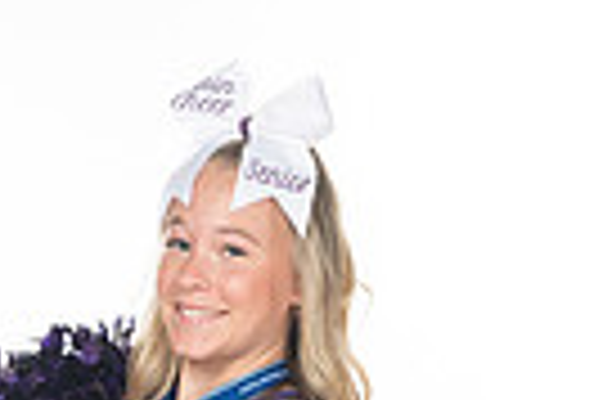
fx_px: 3095
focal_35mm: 185
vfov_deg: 7.0
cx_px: 148
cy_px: 926
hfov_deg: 11.1
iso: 800
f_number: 7.1
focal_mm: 55
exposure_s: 1/320
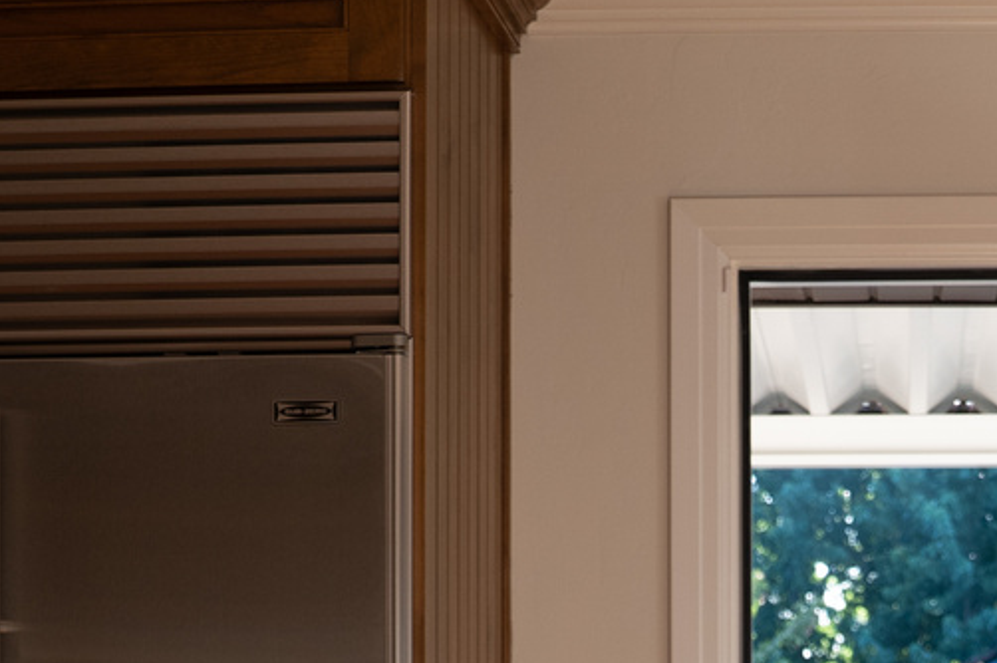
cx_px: 810
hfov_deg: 20.6
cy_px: 837
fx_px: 2712
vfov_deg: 13.5
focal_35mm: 98
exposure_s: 1/160
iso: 250
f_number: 4
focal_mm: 24
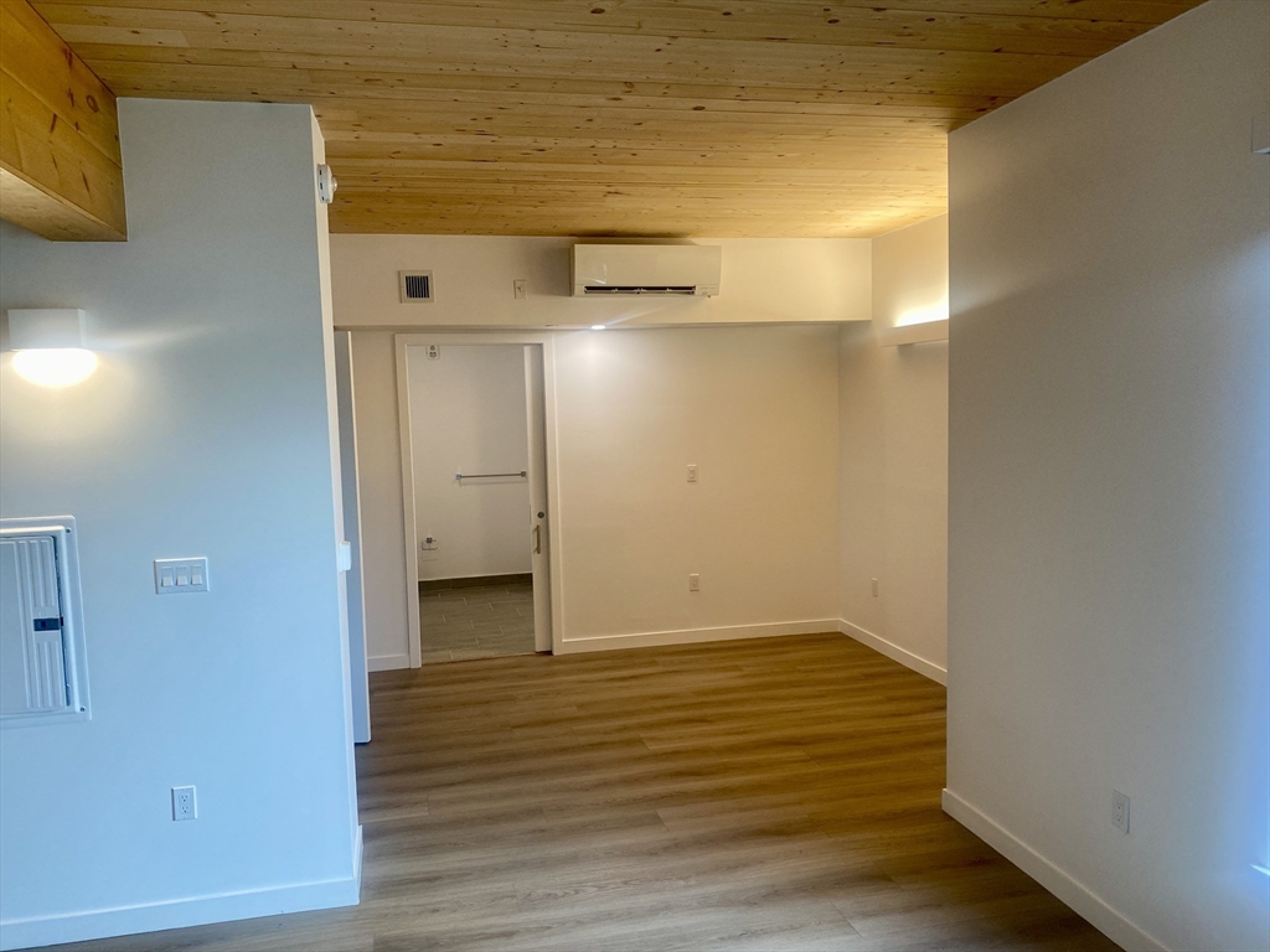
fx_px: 954
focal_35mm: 26
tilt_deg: -5.5
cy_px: 476
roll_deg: +0.2
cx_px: 635
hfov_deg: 67.3
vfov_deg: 53.1
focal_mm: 4.25
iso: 100
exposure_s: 1/120
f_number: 1.8
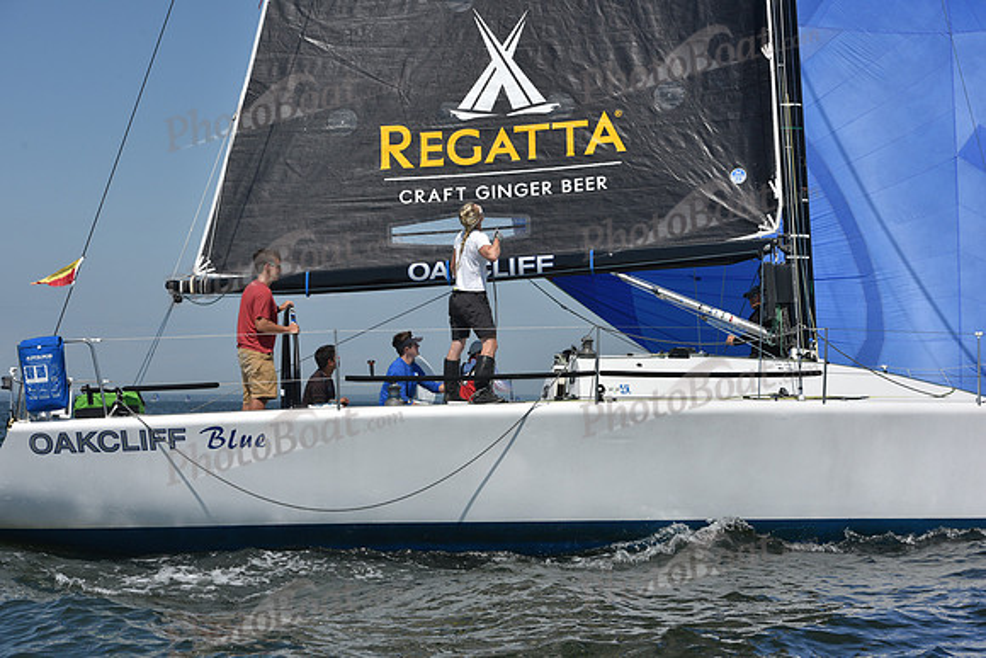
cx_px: 493
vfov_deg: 19.5
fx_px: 1918
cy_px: 329
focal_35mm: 70
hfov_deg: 28.8
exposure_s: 1/1250
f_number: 10
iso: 250
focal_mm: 70
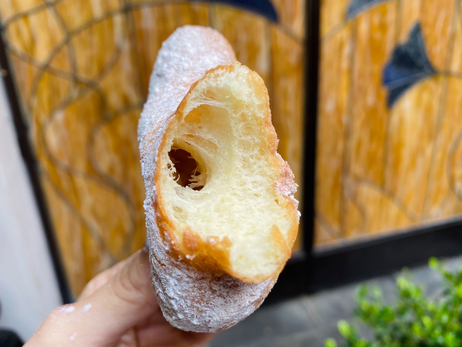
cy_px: 174
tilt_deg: -21.7
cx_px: 231
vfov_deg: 53.1
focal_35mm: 26
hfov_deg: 67.3
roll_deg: +3.6
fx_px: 347
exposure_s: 1/122
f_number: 1.8
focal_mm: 4.25
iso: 40
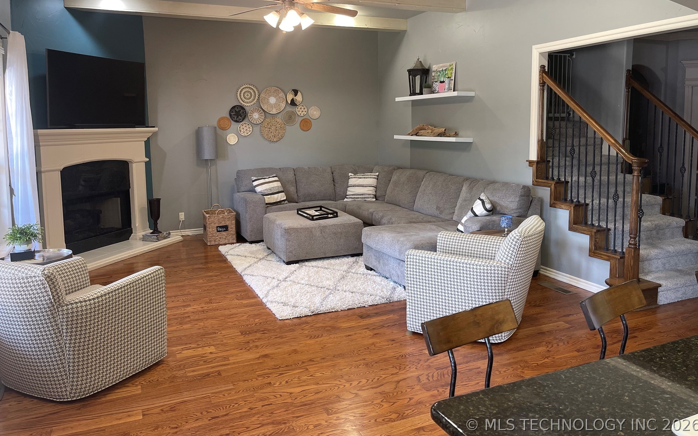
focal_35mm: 28
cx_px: 349
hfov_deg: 66.5
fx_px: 533
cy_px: 171
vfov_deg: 44.3
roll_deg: +0.6
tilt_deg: -4.8
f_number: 1.6
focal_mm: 5.1
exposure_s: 1/60
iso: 125
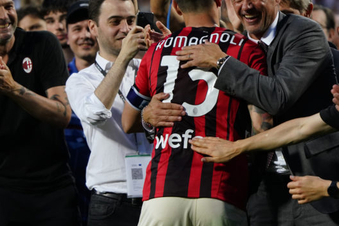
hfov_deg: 4.4
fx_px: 4405
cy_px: 74
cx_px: 199
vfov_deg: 2.9
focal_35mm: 468
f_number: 6.3
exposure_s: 1/500
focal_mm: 329
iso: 3200
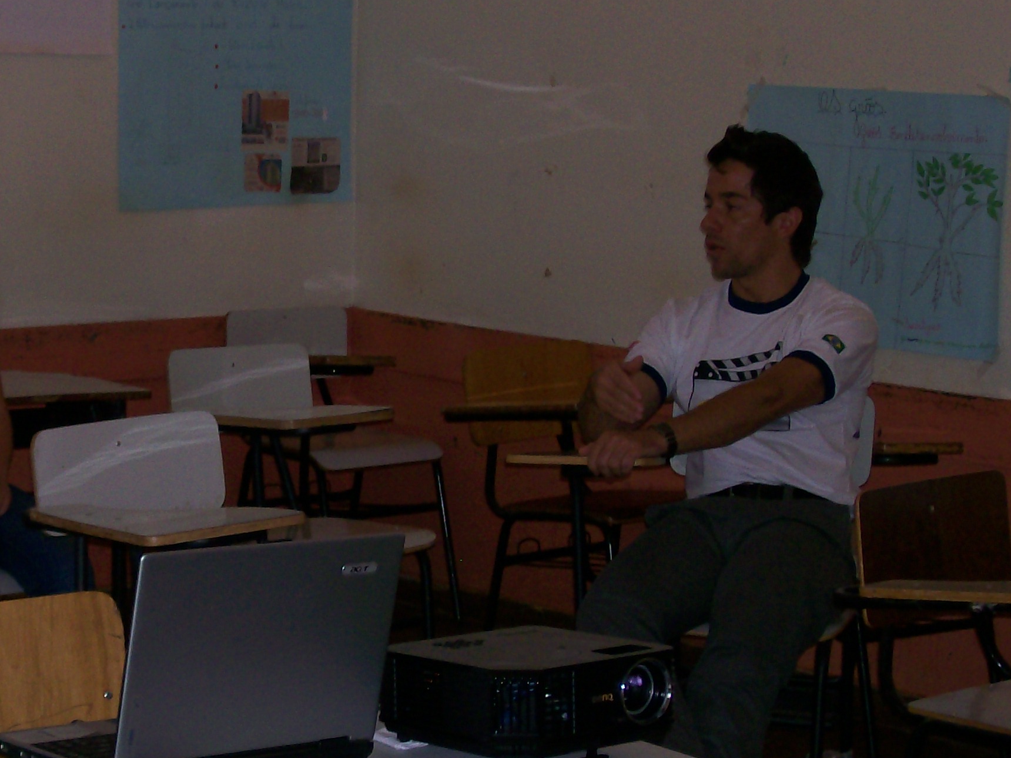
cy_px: 437
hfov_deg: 19.4
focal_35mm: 100
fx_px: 2921
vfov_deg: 14.8
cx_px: 188
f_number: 3.4
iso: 80
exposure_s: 1/83.6
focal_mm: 9.4
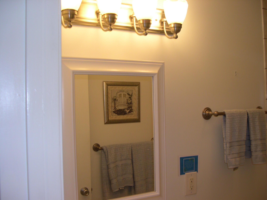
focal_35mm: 38
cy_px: 100
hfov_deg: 49.0
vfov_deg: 37.7
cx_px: 134
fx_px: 293
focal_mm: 8
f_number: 2.8
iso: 100
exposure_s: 1/51
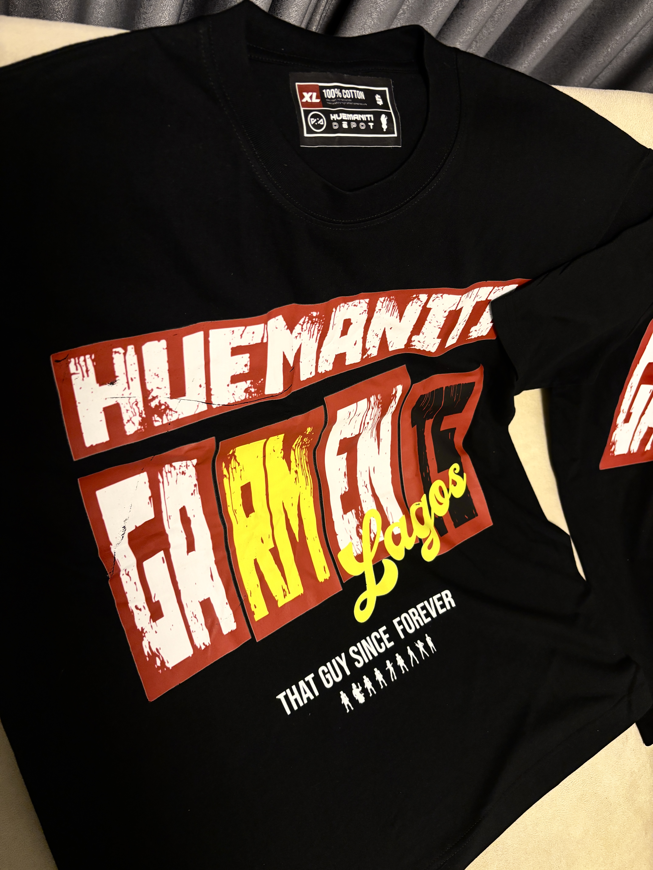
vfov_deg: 67.3
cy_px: 435
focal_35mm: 26
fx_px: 654
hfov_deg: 53.1
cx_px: 326
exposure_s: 1/94
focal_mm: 5.96
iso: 125
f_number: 1.6
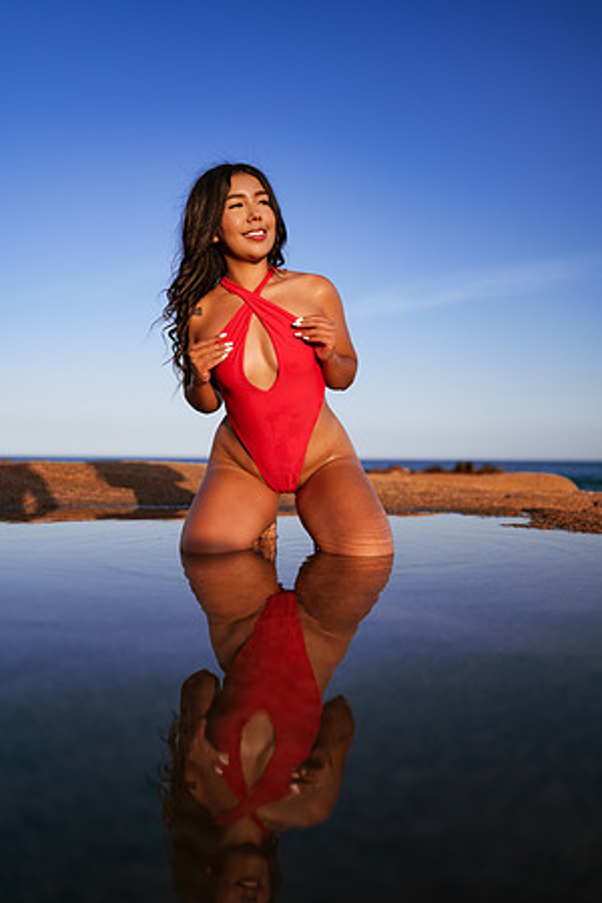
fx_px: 878
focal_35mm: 35
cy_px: 452
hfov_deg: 37.9
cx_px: 301
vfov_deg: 54.4
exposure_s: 1/2500
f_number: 1.8
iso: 100
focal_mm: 35
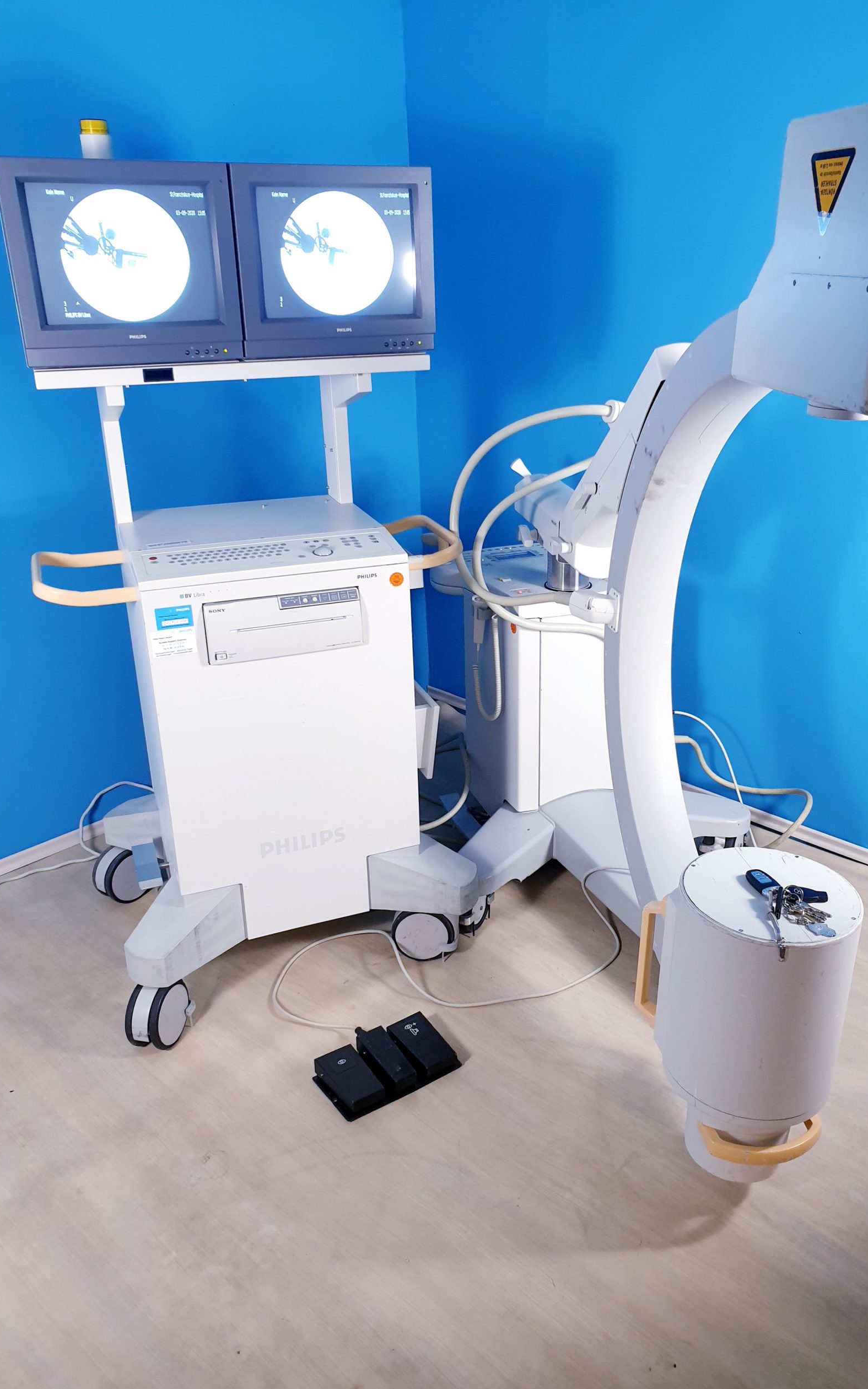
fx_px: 1060
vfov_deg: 66.5
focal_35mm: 28
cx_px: 513
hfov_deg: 44.3
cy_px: 696
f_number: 2.4
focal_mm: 4.3
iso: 160
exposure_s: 1/50
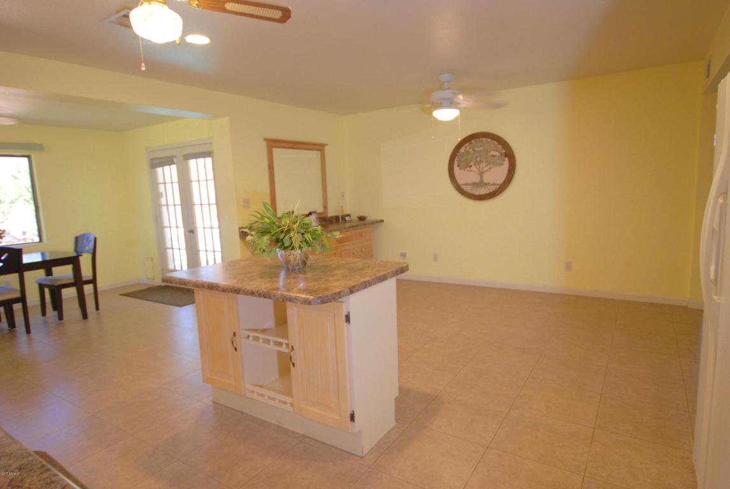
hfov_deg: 81.1
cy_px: 244
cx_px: 365
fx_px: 426
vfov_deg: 59.6
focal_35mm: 21
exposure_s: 1/25
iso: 400
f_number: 4
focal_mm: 14
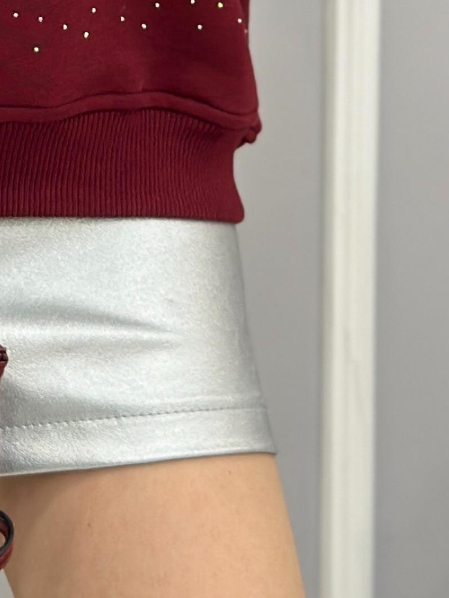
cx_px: -16
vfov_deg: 10.3
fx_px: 3130
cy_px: -502
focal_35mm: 181
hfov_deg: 8.2
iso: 160
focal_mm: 6.86
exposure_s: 1/100
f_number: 1.78
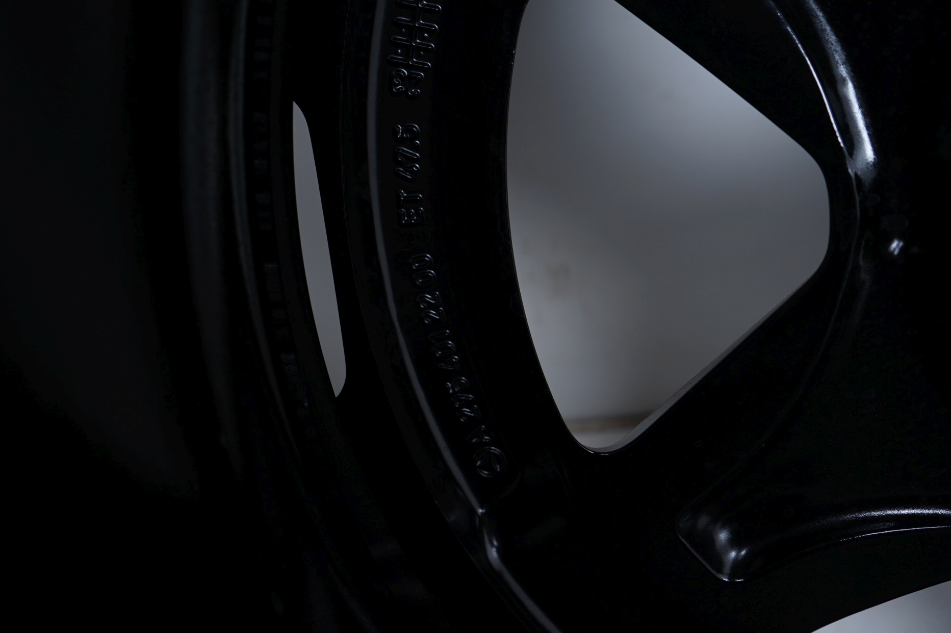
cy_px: 312
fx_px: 924
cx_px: 465
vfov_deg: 37.8
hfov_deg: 54.5
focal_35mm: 35
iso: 250
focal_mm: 34
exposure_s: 1/125
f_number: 7.1
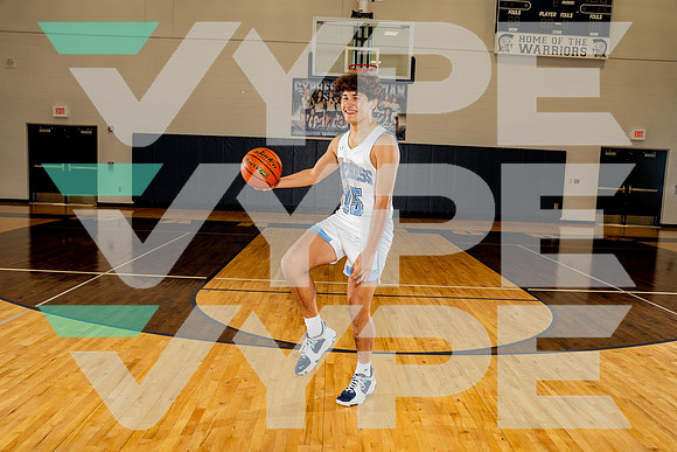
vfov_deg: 45.0
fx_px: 545
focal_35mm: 29
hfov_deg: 63.6
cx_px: 338
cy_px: 226
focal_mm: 29
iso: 400
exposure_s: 1/250
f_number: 5.6
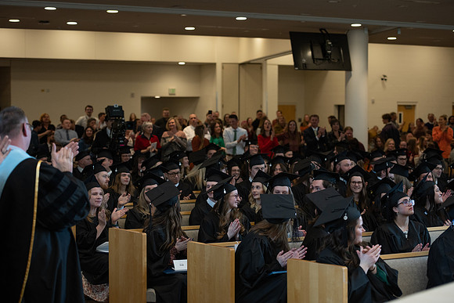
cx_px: 227
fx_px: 904
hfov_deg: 28.2
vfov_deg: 19.0
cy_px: 152
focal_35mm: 72
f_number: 2.8
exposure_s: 1/500
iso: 640
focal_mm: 70
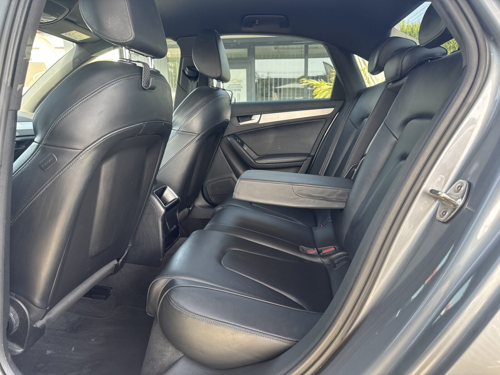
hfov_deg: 71.6
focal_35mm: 24
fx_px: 347
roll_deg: +0.4
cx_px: 250
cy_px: 188
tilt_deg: -10.8
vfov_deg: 56.8
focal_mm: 6.76
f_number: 1.78
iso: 100
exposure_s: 1/121
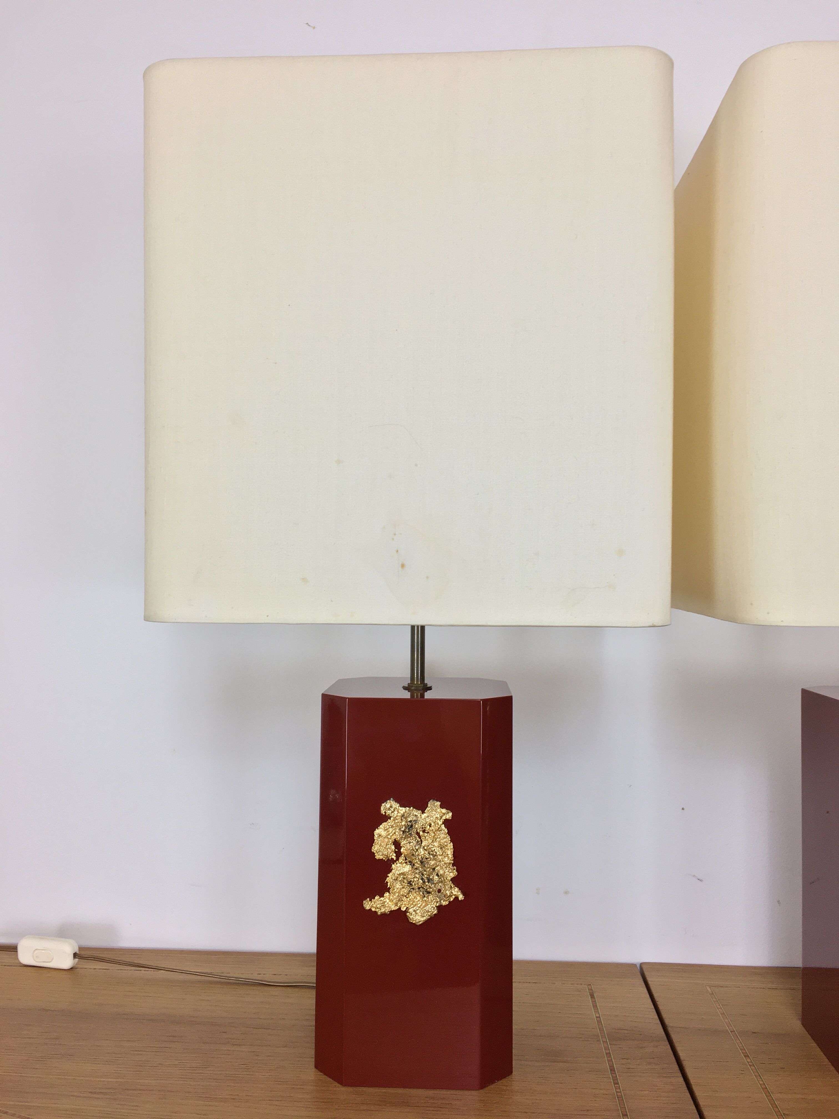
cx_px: 420
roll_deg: +0.1
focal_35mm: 29
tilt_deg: +1.5
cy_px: 560
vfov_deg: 61.7
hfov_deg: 48.2
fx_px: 937
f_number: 2.2
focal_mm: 4.15
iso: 32
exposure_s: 1/33
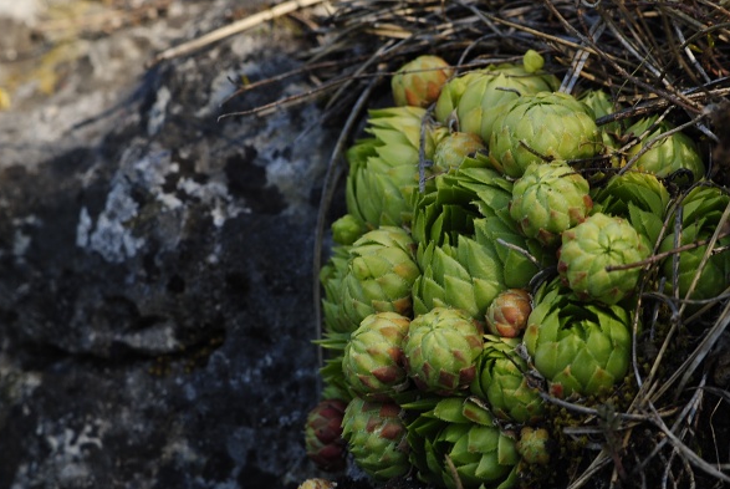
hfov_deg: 11.8
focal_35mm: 174
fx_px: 3526
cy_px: 234
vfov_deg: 7.9
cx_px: 459
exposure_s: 1/100
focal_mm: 85
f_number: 6.3
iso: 100
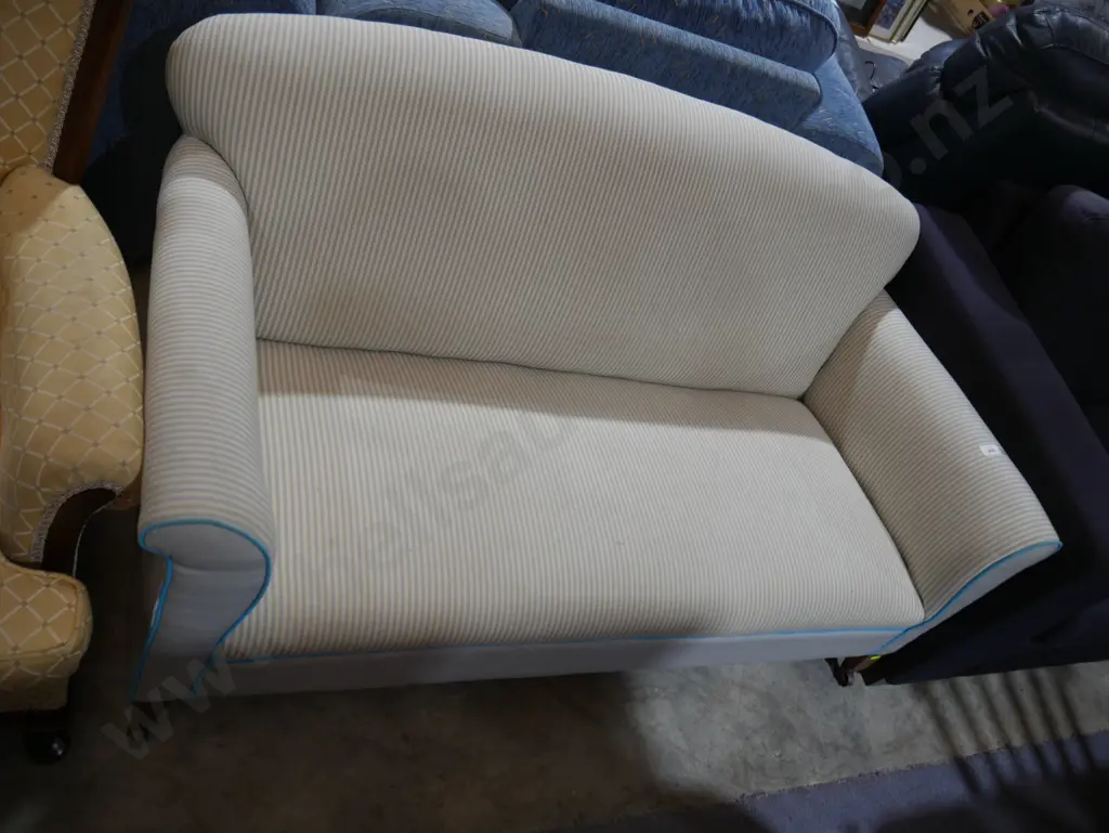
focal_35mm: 28
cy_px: 416
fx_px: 897
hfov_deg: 63.4
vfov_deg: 49.8
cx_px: 554
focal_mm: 14
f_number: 3.5
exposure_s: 1/60
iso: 250
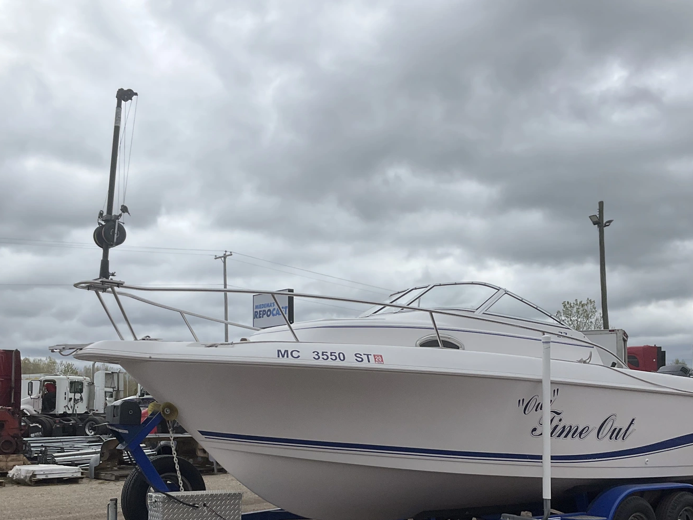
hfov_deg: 42.9
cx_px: 368
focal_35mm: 44
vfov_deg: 32.5
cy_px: 369
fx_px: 881
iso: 25
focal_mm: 3
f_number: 1.8
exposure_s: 1/2320
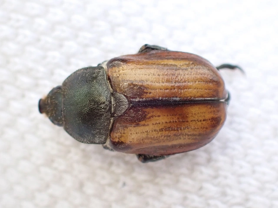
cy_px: 104
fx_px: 803
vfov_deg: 14.8
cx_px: 139
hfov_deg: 19.6
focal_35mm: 100
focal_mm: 18
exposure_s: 1/400
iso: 500
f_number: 4.9
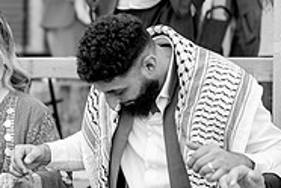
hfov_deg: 12.8
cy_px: 189
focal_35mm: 156
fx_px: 1218
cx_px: -80
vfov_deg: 8.7
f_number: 1.4
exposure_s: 1/800
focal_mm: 50
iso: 80
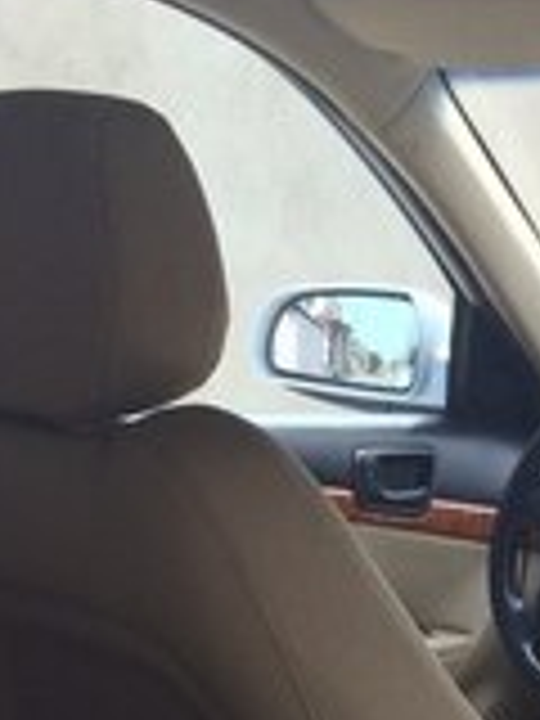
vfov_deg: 19.2
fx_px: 1872
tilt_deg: -23.2
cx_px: 639
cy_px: 1062
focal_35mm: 90
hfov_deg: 15.8
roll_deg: -2.6
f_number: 2.2
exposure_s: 1/427
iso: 32
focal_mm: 4.15
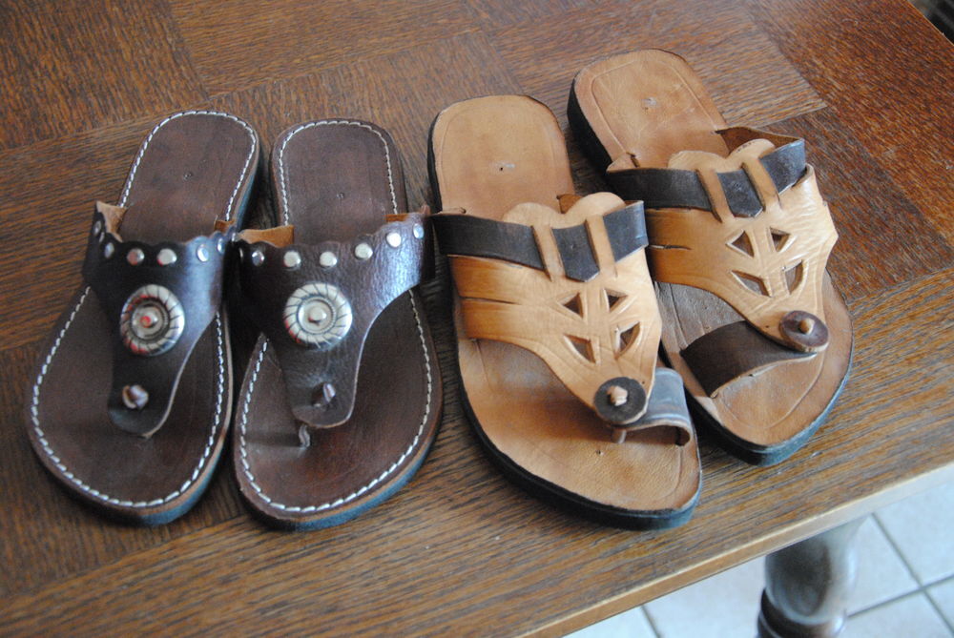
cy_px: 319
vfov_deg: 29.9
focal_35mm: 45
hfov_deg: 43.6
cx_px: 477
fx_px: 1194
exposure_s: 1/20
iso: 1600
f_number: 4.2
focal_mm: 30
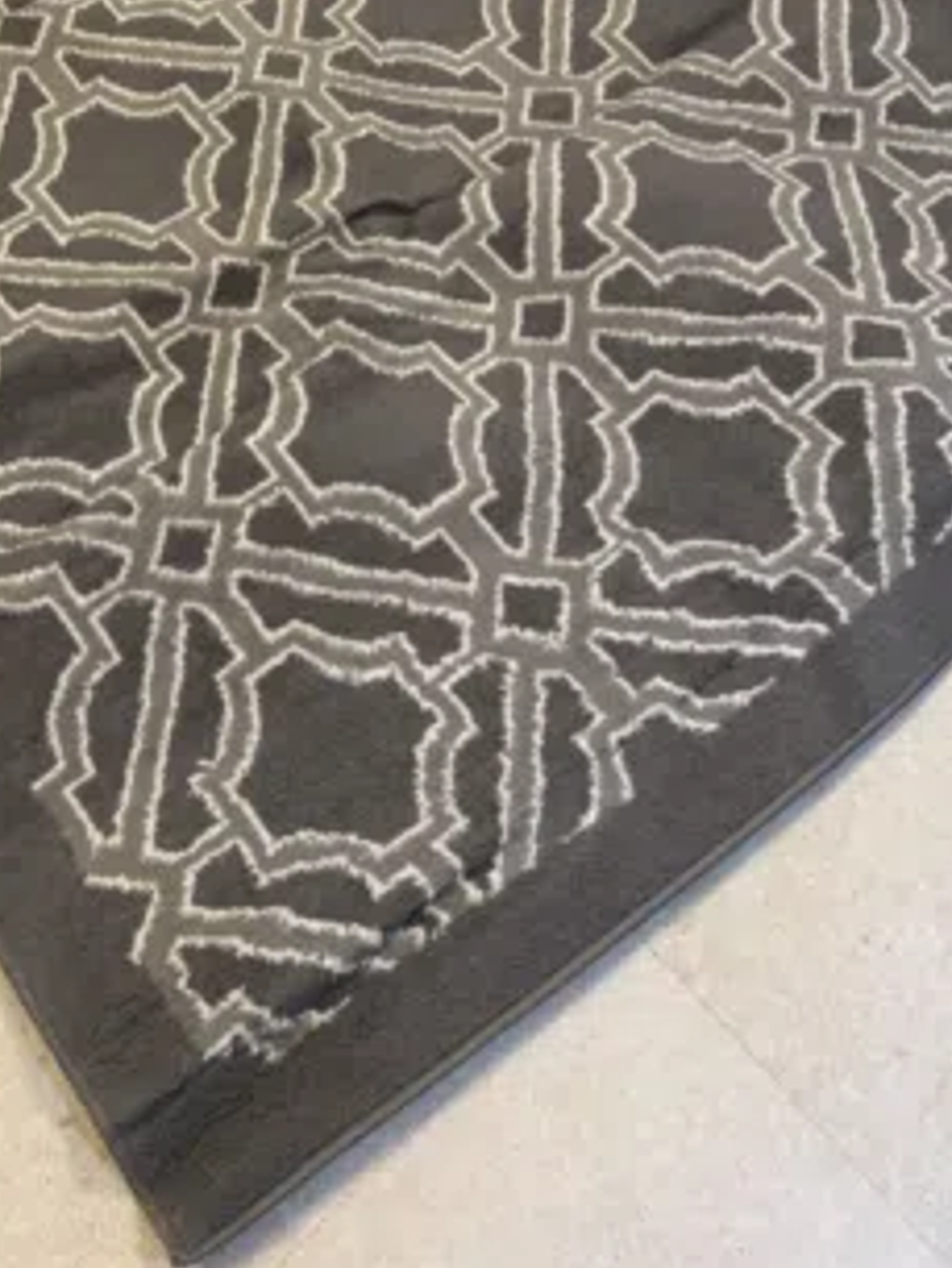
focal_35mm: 42
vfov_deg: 42.4
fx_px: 1539
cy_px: 218
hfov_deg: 33.4
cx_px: 187
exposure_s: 1/50
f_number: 1.78
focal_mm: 6.76
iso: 200
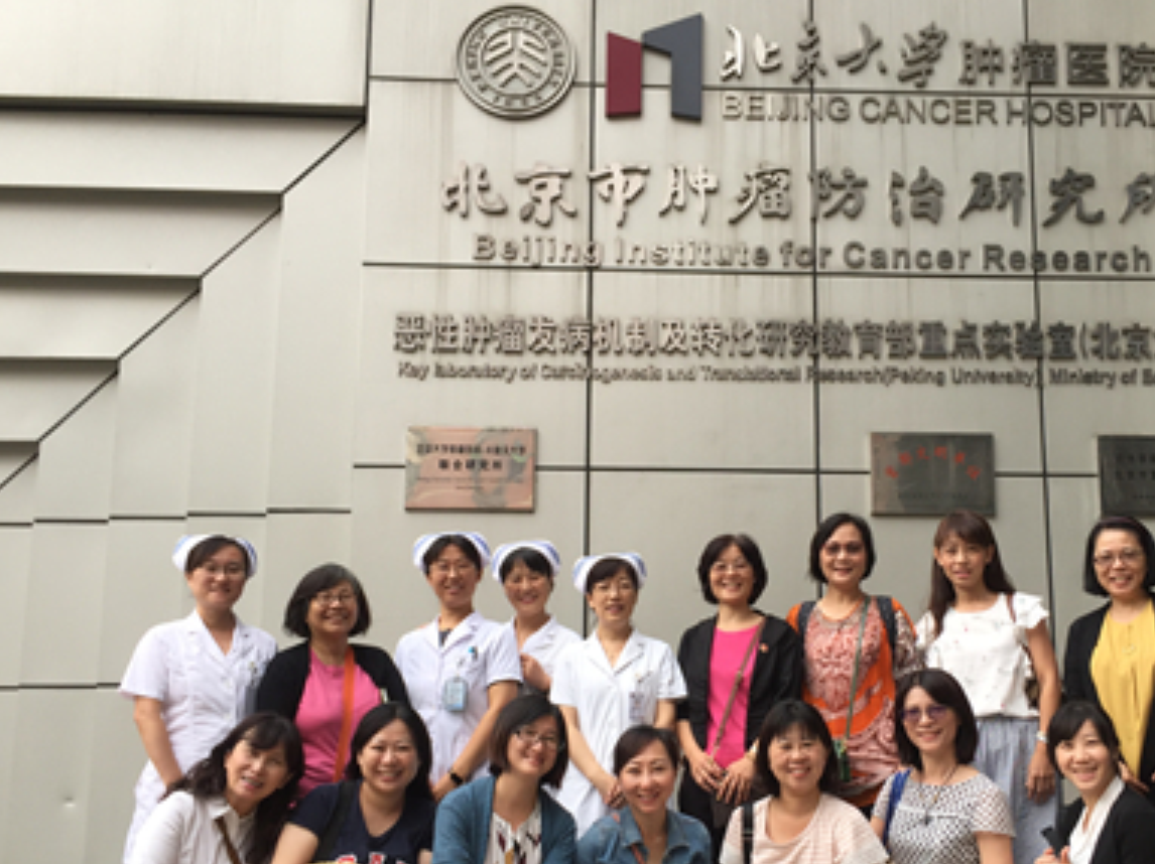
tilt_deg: +9.6
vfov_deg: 37.4
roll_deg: +0.0
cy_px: 554
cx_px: 689
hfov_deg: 48.7
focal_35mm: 38
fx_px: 1267
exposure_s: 1/421
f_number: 2.2
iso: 32
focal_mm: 4.15
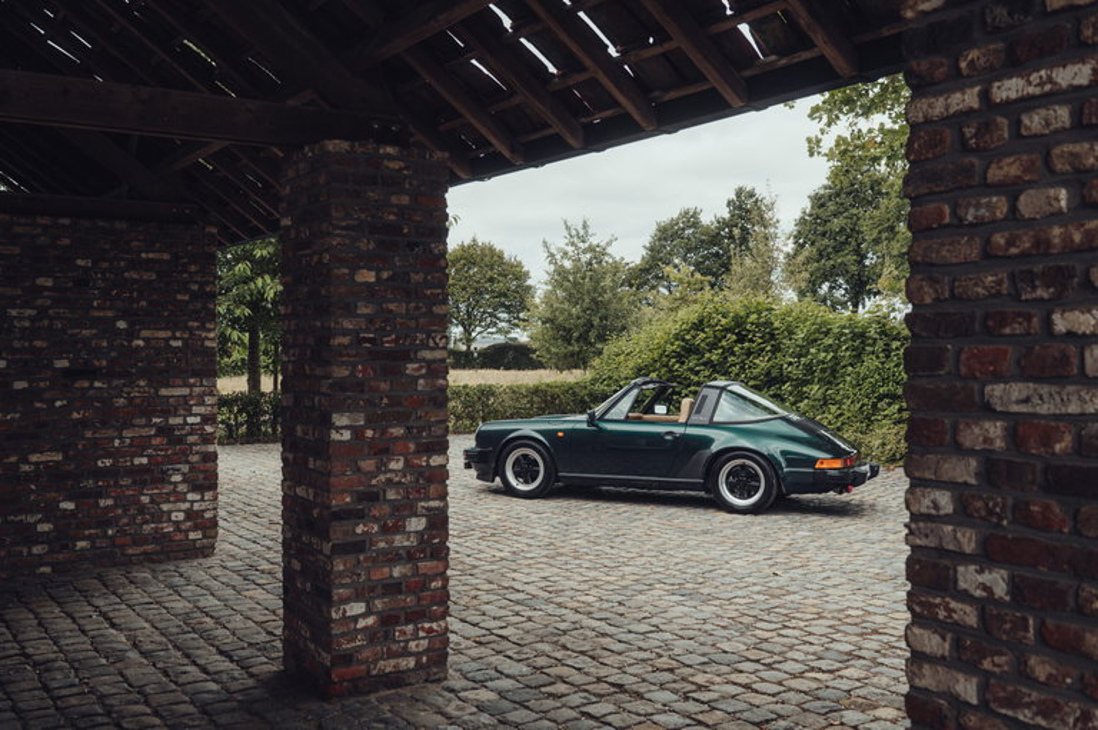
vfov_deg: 38.8
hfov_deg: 55.8
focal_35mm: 34
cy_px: 365
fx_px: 1036
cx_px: 549
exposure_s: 1/125
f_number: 5.6
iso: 200
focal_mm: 34
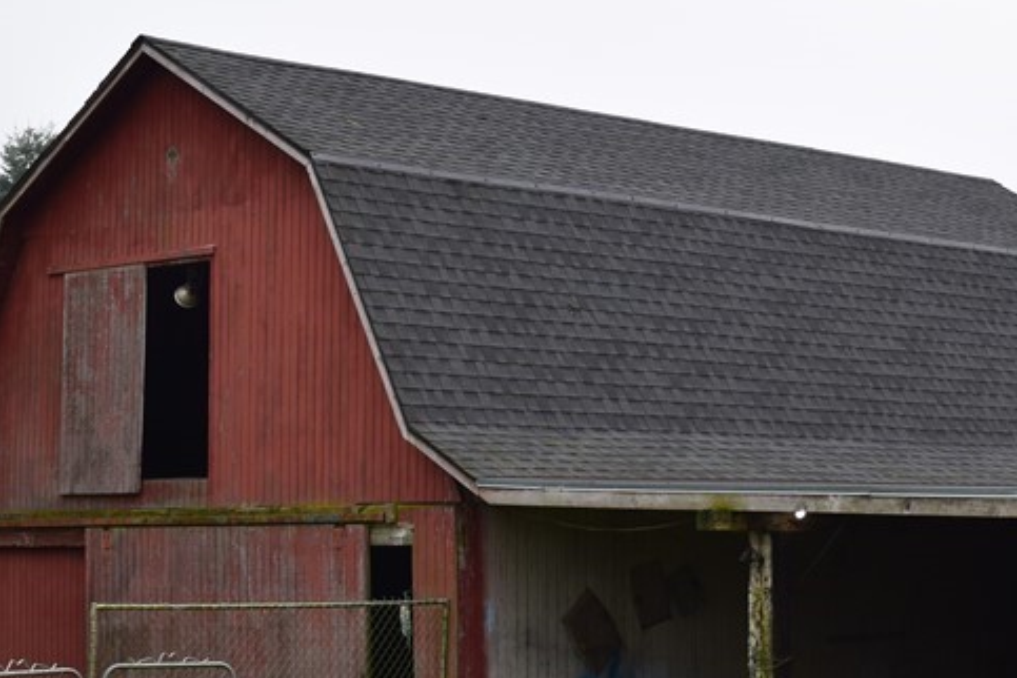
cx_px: 802
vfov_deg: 15.0
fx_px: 2574
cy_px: 434
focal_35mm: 91
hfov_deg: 22.1
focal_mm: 27
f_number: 10
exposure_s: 1/250
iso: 400
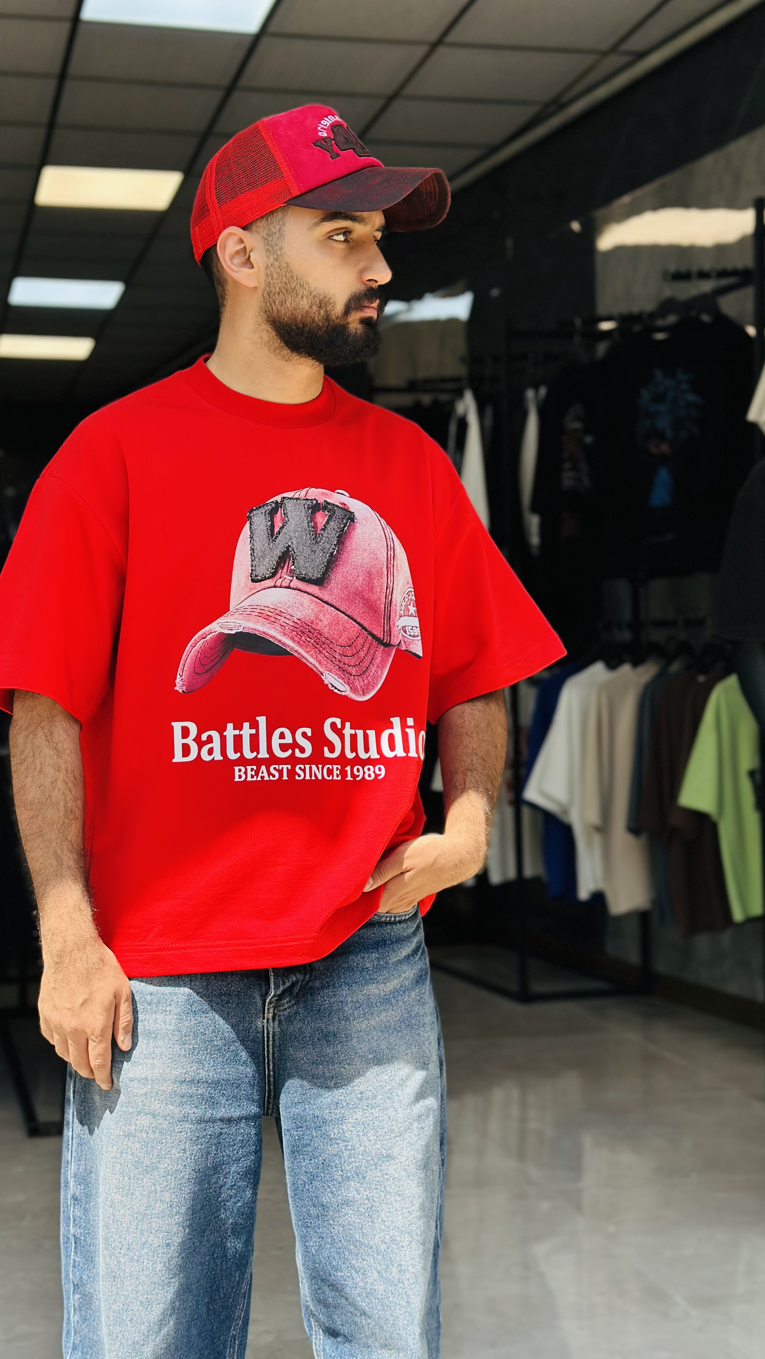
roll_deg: +0.6
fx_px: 1911
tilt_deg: -0.4
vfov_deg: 39.2
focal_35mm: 53
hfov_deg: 22.6
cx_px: 311
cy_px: 685
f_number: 1.78
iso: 80
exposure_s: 1/1639
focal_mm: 6.86
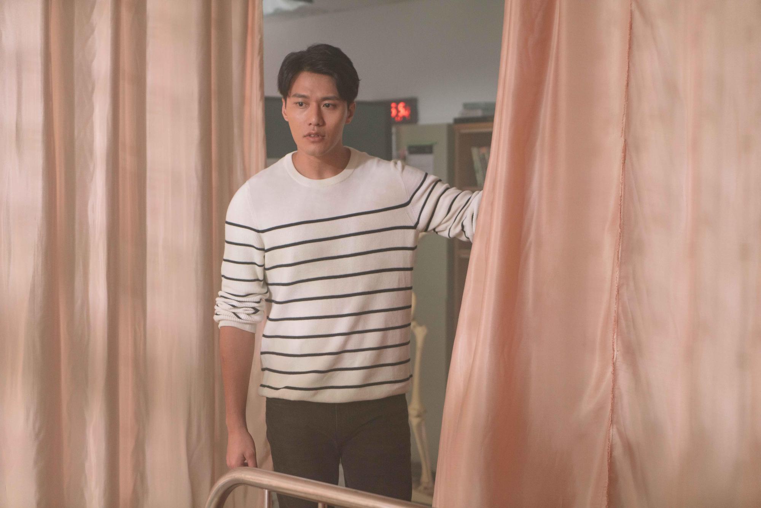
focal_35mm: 70
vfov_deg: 19.5
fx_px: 1480
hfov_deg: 28.8
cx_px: 380
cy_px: 254
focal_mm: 70
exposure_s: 1/160
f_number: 4
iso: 1600
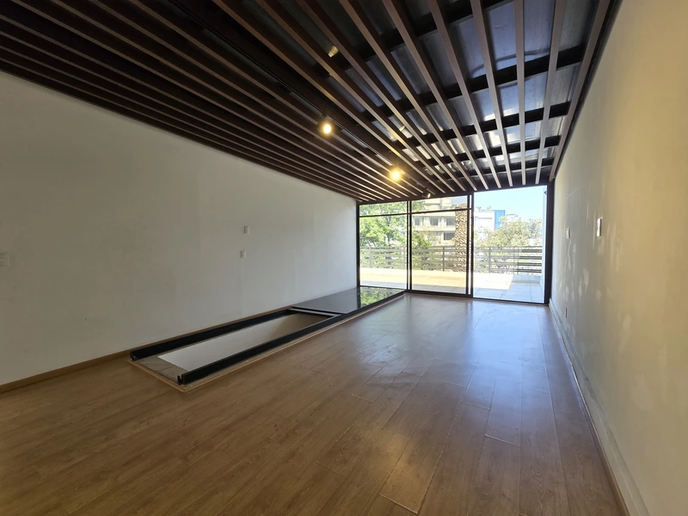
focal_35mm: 13
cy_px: 258
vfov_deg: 89.9
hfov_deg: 106.2
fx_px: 258
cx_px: 344
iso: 50
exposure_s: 1/147
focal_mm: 2.2
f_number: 2.2
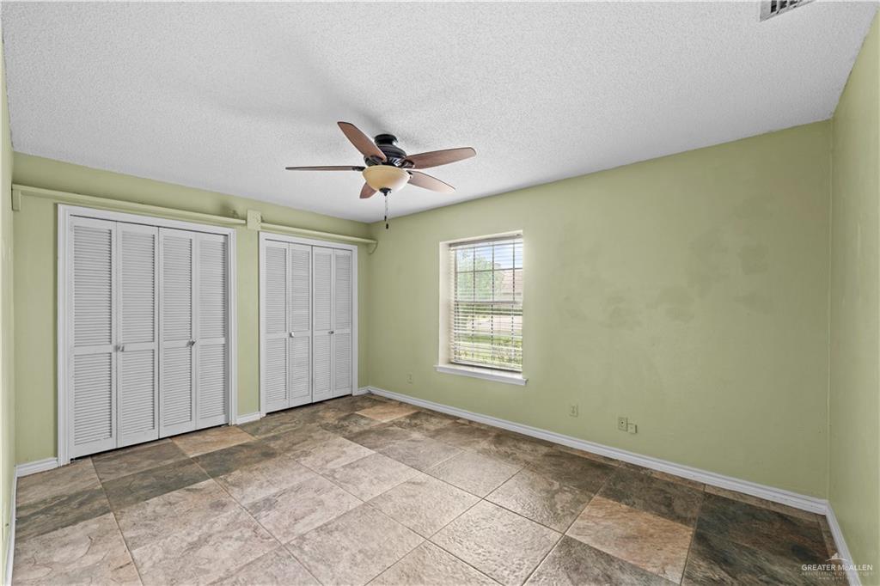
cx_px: 440
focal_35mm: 14
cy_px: 293
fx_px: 342
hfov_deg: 104.3
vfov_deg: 81.2
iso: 100
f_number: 6.3
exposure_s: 1.6
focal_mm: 14
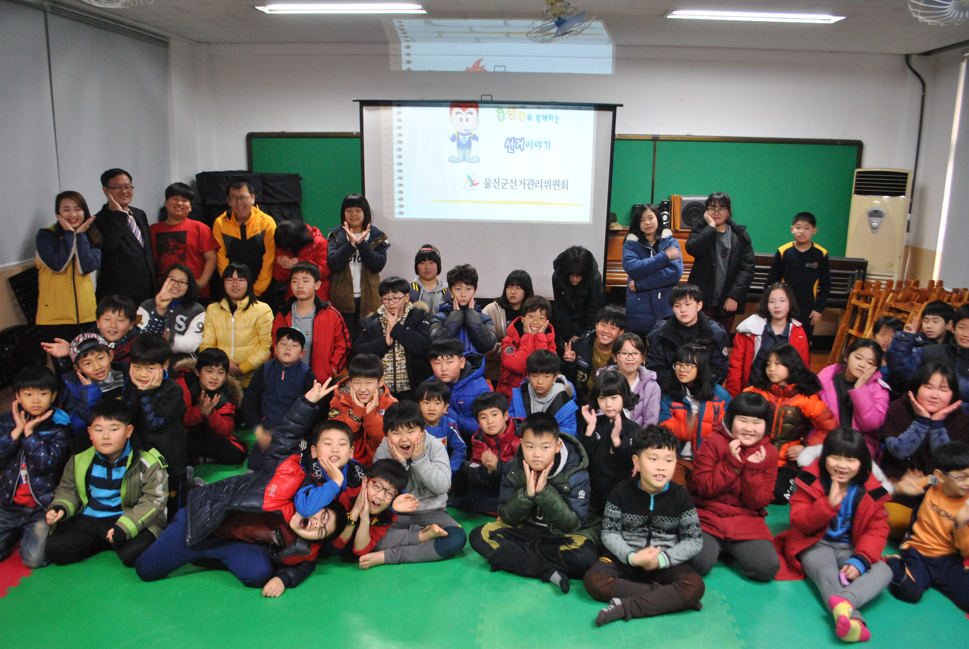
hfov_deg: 67.3
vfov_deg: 48.0
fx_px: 728
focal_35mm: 27
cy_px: 324
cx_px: 484
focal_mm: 18
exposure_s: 1/30
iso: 900
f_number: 3.5
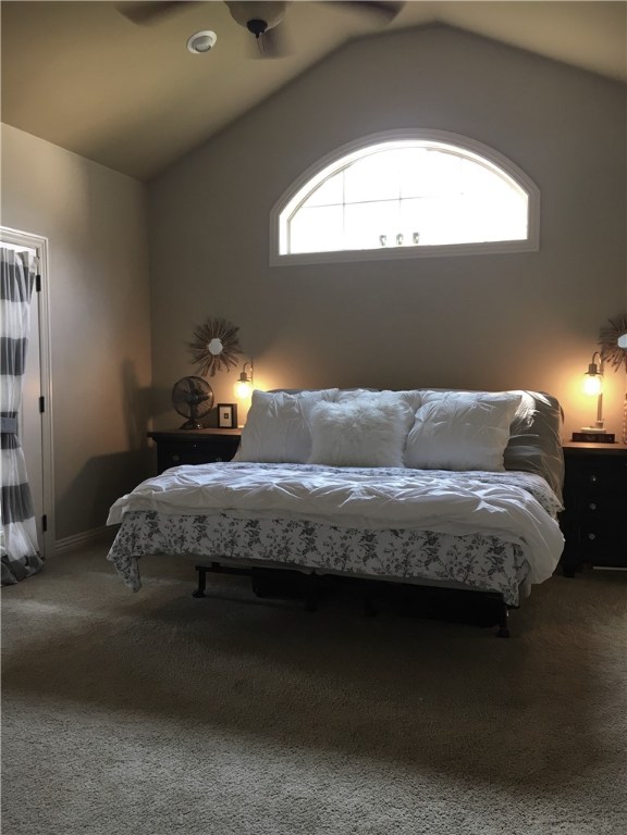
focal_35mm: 29
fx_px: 700
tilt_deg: -4.0
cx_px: 314
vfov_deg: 61.7
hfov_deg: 48.2
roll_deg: +0.7
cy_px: 418
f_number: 2.2
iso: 50
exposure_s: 1/30
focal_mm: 4.15
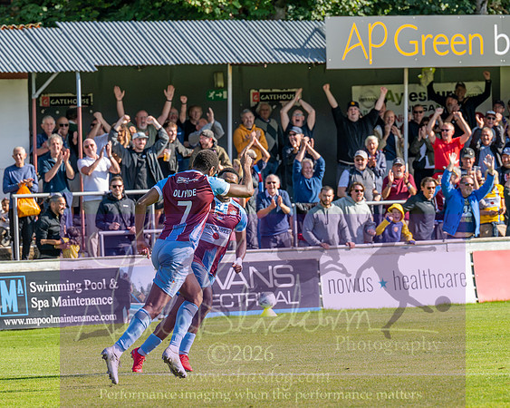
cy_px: 218
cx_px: 47
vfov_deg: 4.9
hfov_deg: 6.1
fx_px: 4802
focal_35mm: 318
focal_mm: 125
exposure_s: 1/2500
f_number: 4
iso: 400
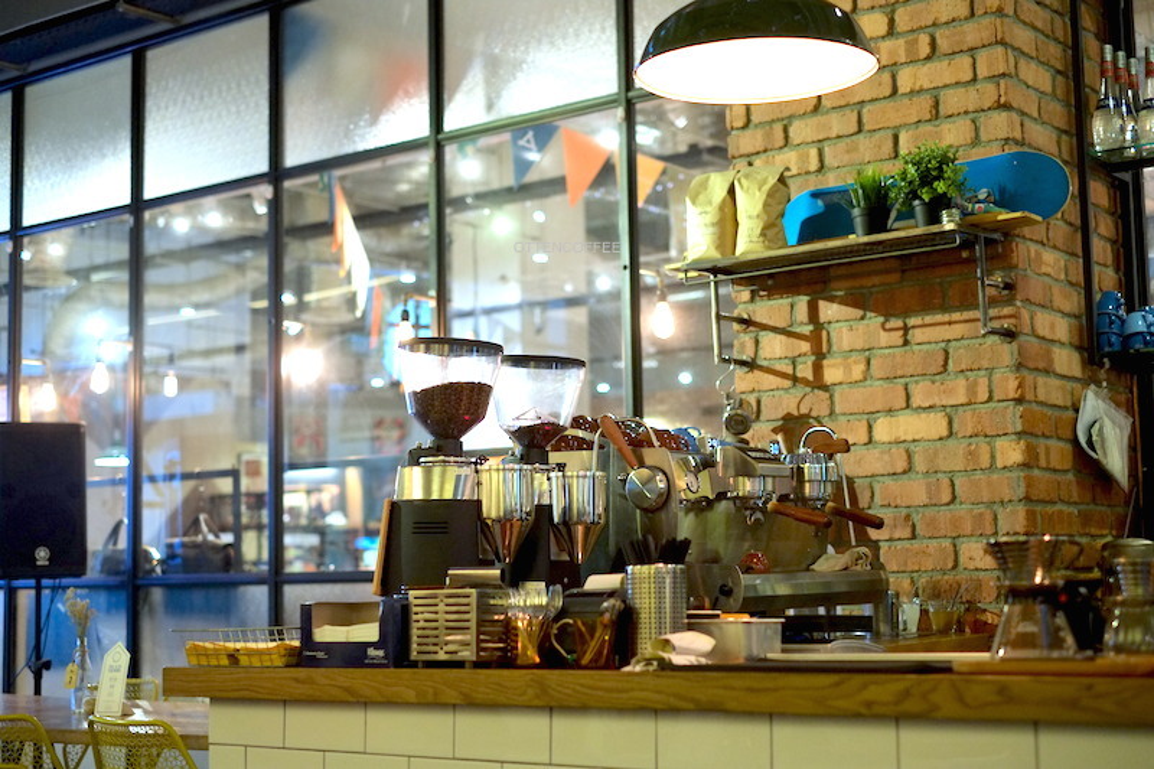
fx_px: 1698
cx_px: 577
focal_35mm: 53
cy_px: 384
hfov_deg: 37.5
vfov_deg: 25.5
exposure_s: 1/125
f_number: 2
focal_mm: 35
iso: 2500
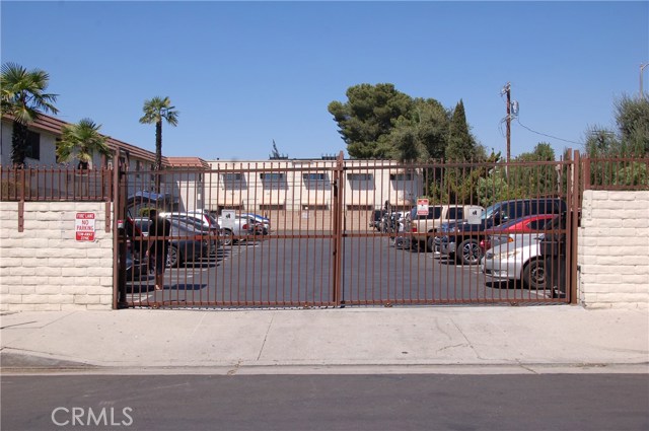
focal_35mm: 39
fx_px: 702
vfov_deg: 34.1
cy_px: 216
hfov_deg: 49.6
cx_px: 324
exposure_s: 1/400
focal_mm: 26
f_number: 10
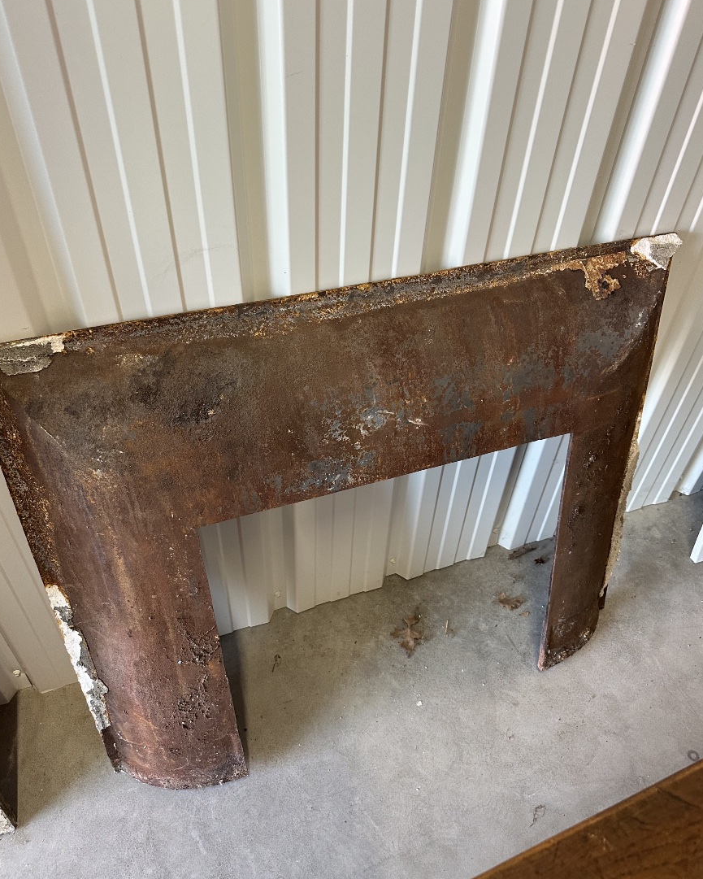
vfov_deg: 66.0
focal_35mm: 26
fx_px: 676
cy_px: 430
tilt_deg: -42.6
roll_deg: -2.8
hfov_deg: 54.9
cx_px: 345
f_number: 1.78
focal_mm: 6.86
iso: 250
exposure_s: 1/100
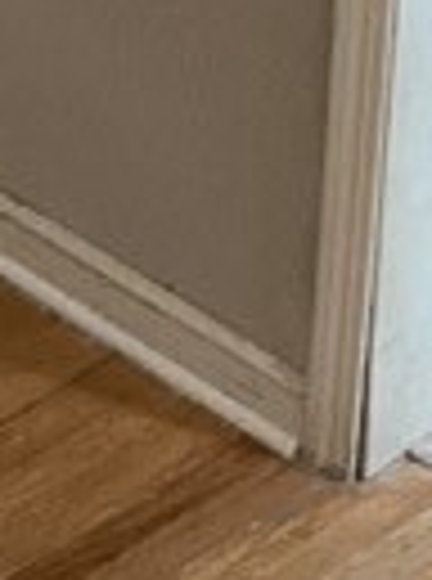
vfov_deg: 8.0
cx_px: -252
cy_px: 450
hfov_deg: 5.9
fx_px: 4131
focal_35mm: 247
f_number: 2.4
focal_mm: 3.3
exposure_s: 1/60
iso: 320
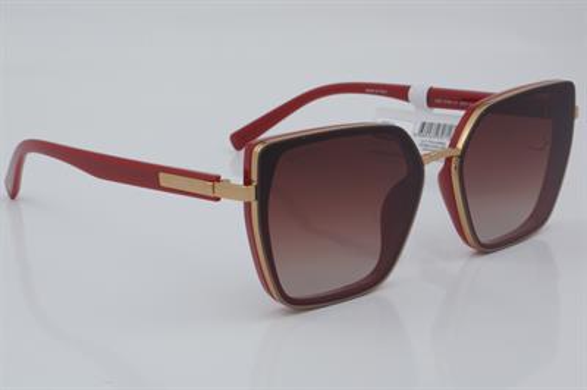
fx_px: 1344
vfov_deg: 16.5
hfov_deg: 24.6
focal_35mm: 82
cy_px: 195
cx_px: 294
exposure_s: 1/4
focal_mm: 55
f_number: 32
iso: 100
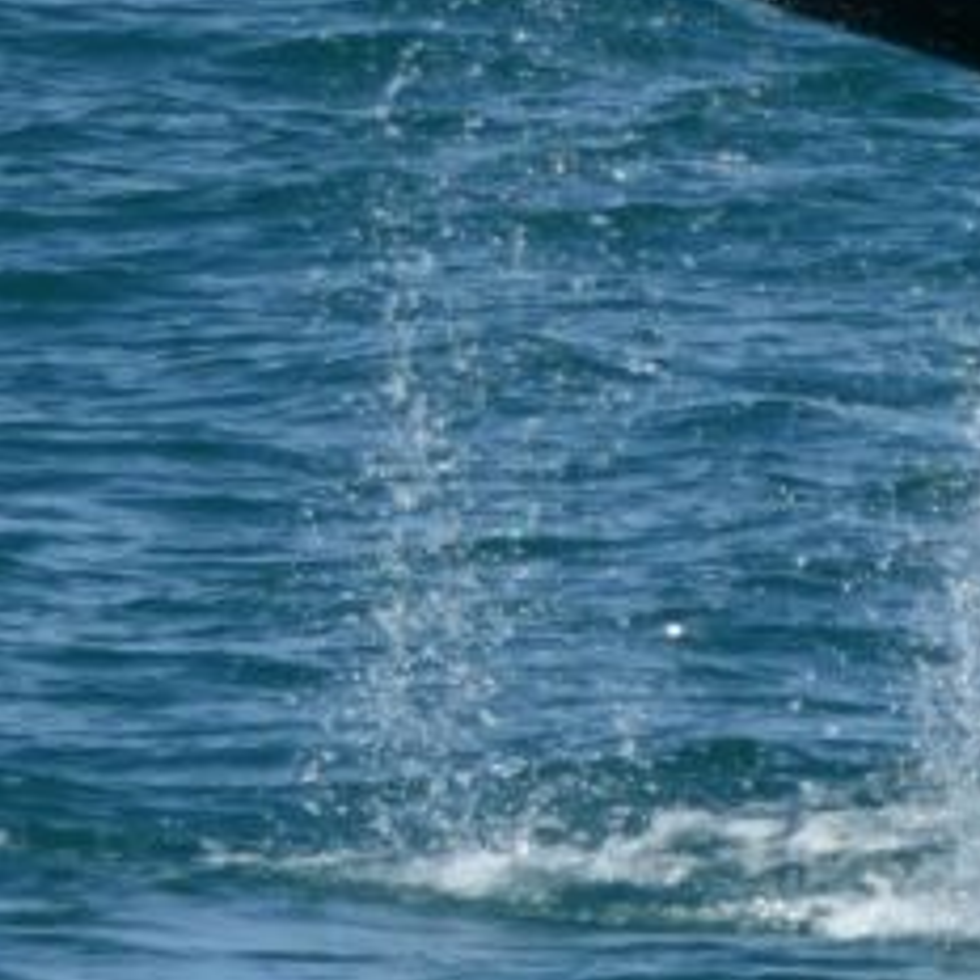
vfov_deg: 1.8
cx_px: 1407
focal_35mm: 998
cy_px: 285
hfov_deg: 1.8
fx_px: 31966
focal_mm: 340
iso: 720
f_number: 6
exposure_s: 1/8000
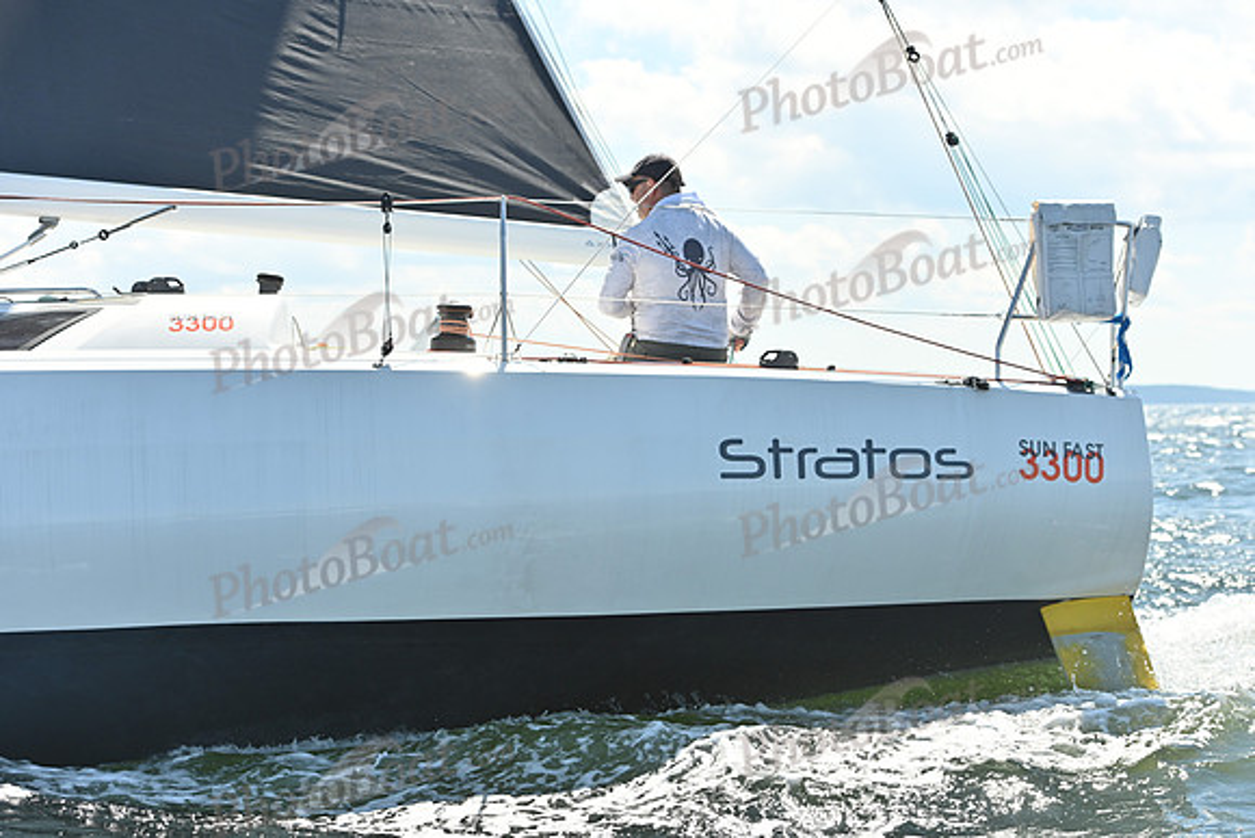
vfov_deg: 17.5
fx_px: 2720
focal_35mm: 78
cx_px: 628
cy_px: 419
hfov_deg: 26.0
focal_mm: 78
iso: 250
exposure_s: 1/1250
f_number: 5.6
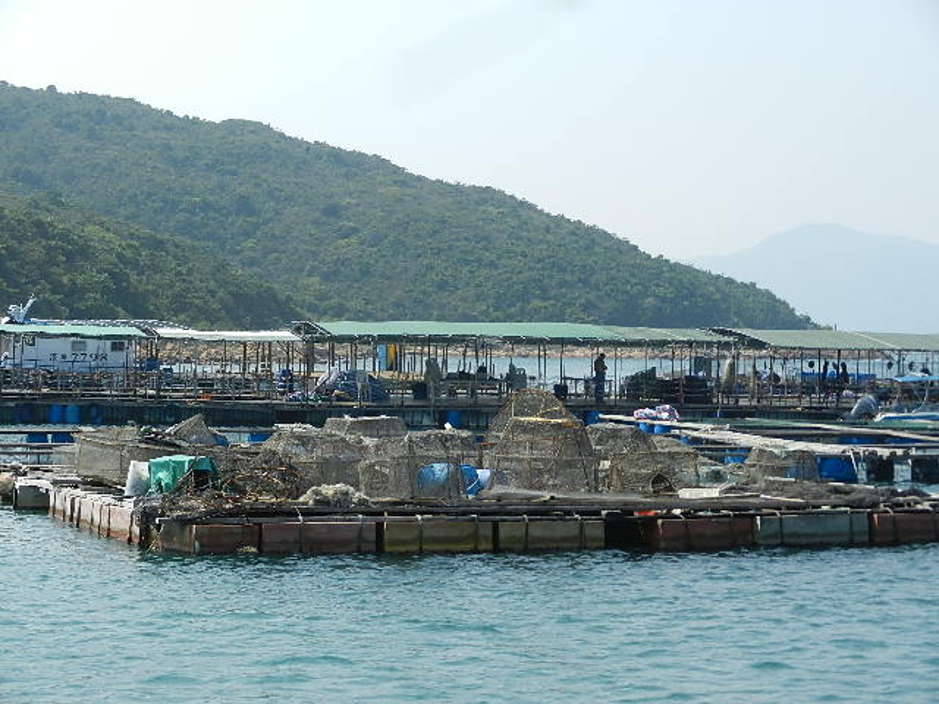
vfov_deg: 18.9
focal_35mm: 78
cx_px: 470
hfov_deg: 25.0
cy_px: 352
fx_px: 2116
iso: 160
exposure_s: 1/800
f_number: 4.8
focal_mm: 14.1
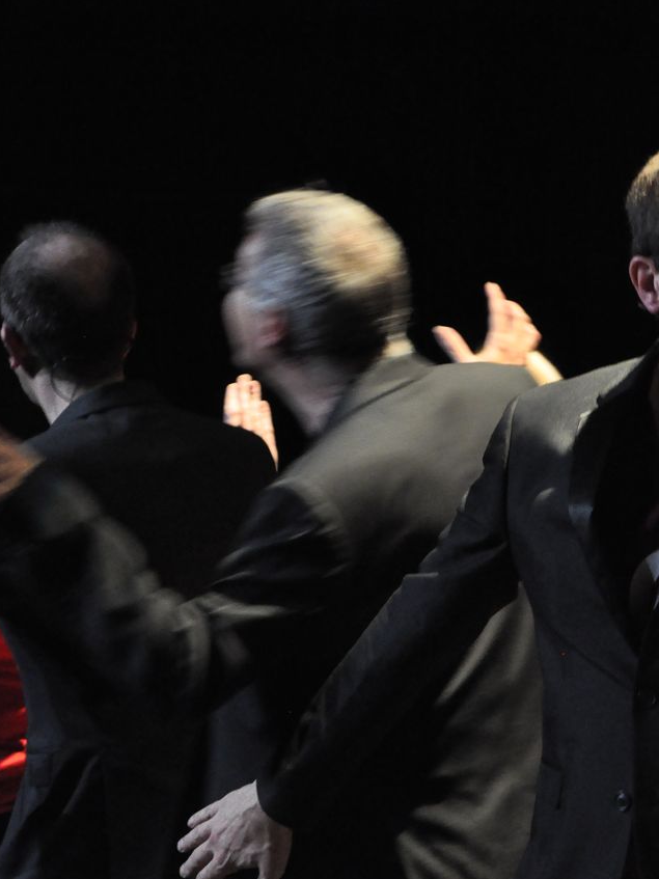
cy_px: 439
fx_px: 4976
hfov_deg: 7.6
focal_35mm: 196
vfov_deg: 10.1
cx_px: 543
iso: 3200
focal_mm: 90
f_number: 5.3
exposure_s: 1/40
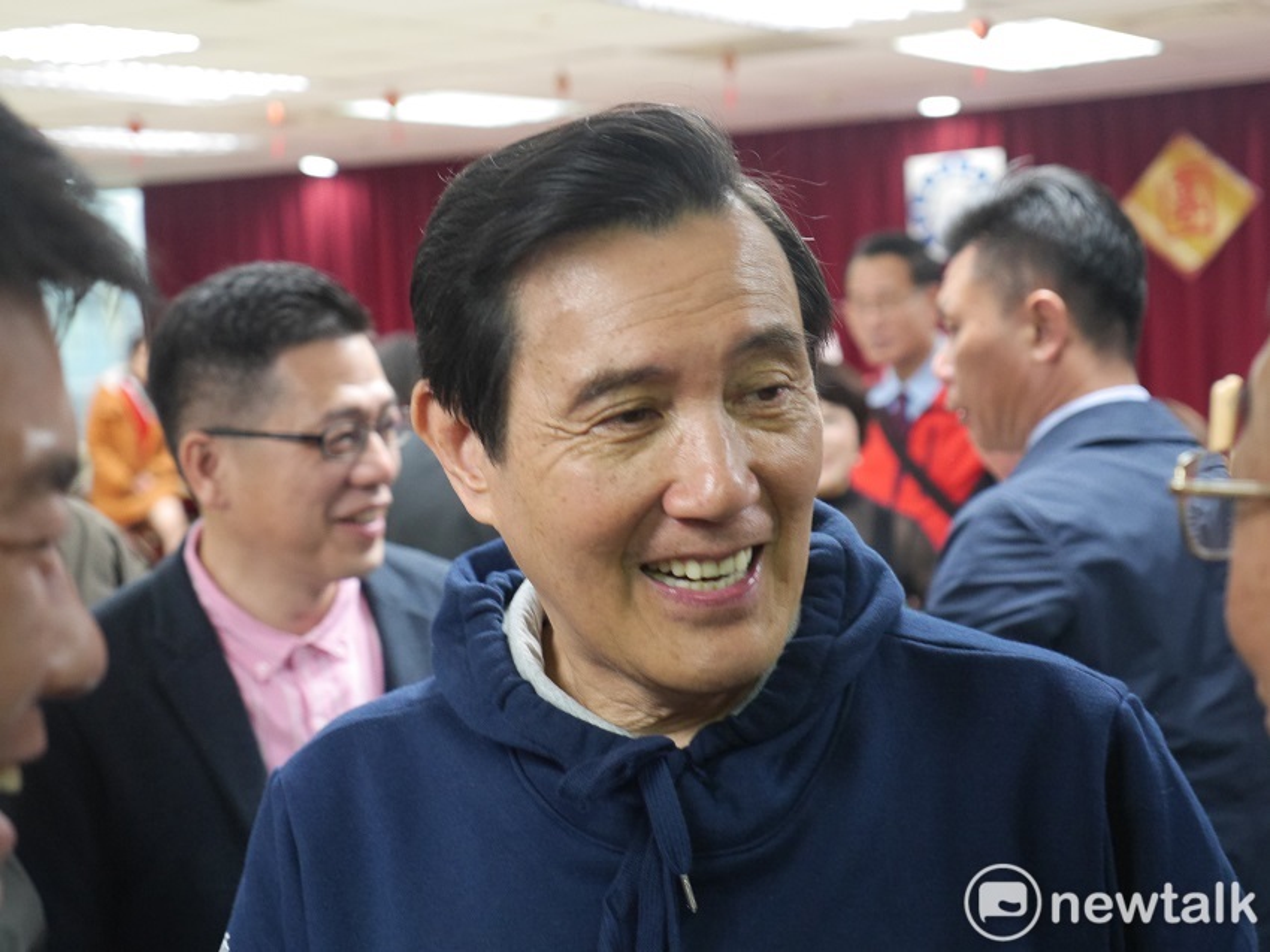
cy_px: 476
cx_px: 635
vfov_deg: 25.2
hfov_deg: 33.2
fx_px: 2127
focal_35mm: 58
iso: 2000
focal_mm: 29
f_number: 2.8
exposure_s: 1/125
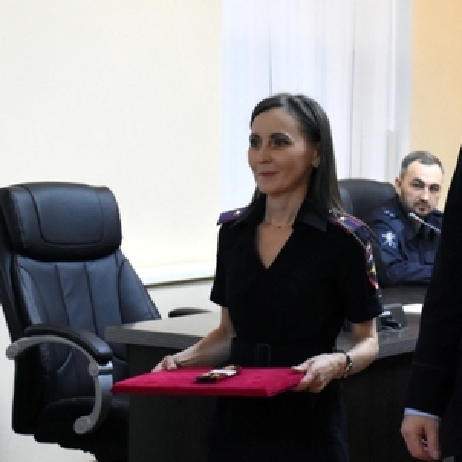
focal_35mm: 108
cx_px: 389
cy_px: 207
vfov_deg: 16.1
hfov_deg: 16.0
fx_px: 1631
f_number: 4.2
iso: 2500
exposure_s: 1/200
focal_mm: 32
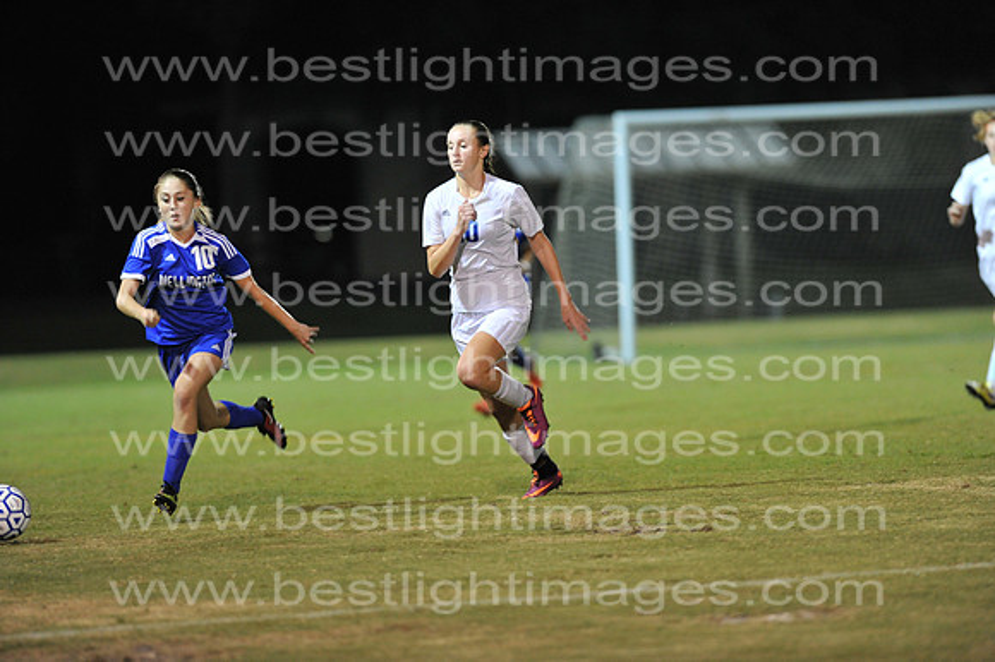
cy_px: 331
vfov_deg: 4.6
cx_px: 498
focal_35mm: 300
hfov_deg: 6.9
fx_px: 8287
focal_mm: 300
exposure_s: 1/400
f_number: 3.5
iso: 4000
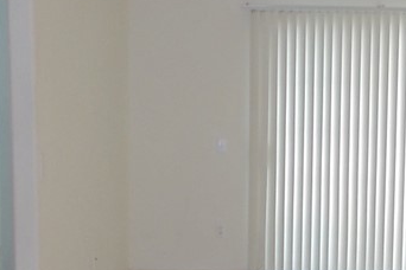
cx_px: 306
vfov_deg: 16.6
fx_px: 913
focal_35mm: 81
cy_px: 238
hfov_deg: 24.8
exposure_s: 1/25
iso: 125
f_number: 3.2
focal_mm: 4.6
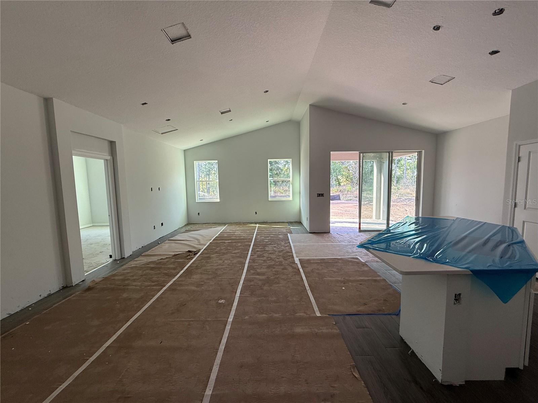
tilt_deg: -4.4
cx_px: 269
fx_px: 218
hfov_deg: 102.1
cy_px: 202
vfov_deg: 85.7
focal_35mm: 14
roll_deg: +1.1
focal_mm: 2.22
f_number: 2.2
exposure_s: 1/99
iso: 80
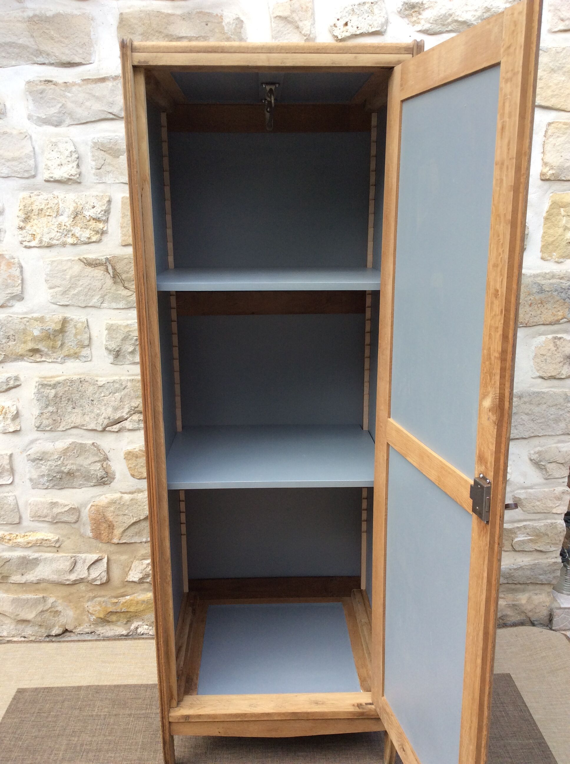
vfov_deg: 56.9
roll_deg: +0.0
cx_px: 285
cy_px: 382
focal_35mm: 32
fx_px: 704
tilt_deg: -13.7
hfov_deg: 44.1
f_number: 2.4
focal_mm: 3.3
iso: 32
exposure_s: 1/121
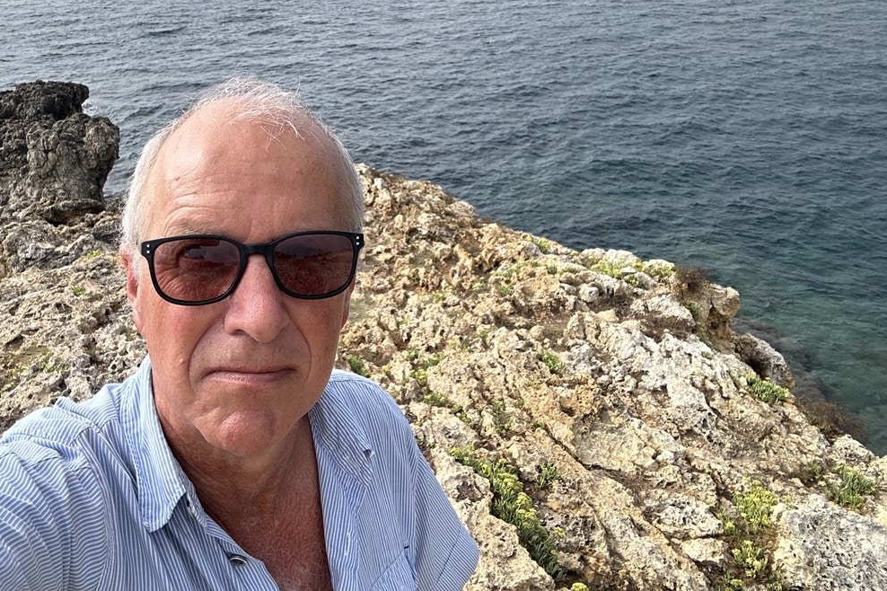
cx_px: 365
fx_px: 764
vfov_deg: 41.6
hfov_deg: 59.9
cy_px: 182
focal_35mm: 31
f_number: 1.9
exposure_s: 1/667
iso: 25
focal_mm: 2.69
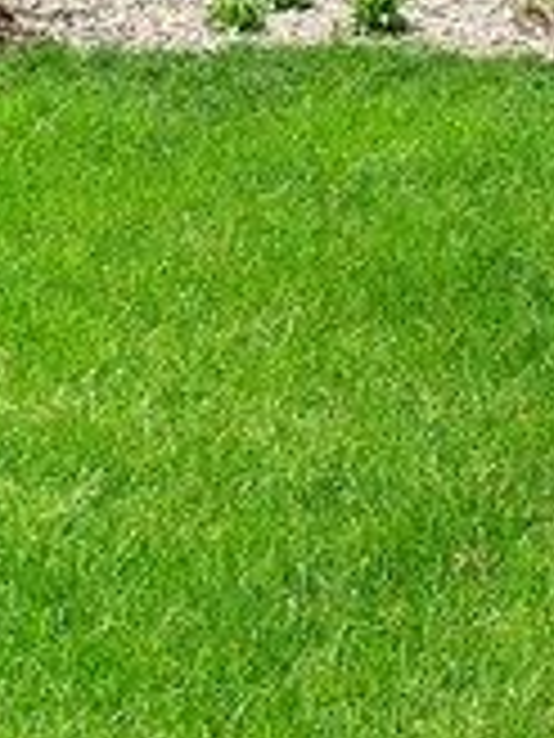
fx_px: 2177
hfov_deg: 13.5
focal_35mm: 102
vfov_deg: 14.9
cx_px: 874
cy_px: -828
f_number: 6.3
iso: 100
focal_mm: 16
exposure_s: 1/160
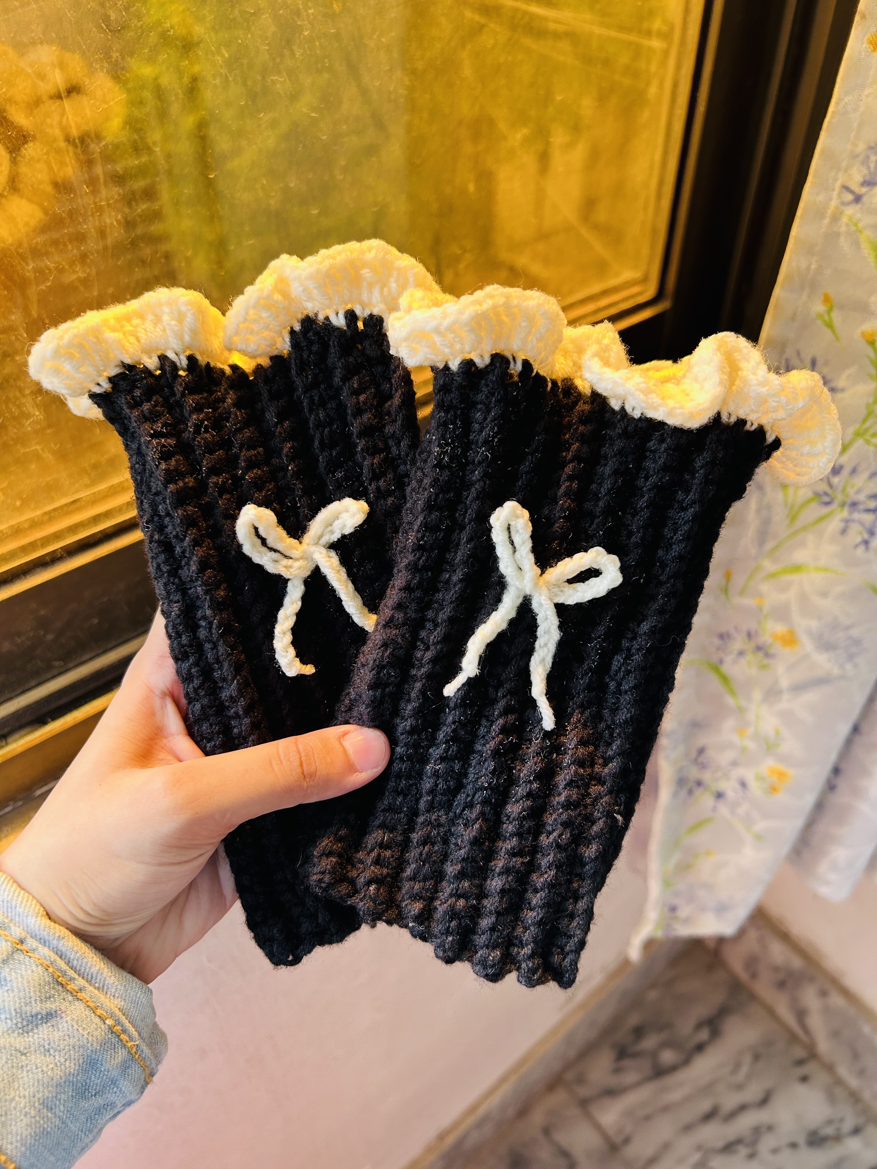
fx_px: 878
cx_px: 438
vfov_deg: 67.3
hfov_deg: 53.1
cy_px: 584
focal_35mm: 26
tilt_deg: -41.7
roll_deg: +0.0
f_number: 1.5
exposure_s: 1/121
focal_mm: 5.7
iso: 100
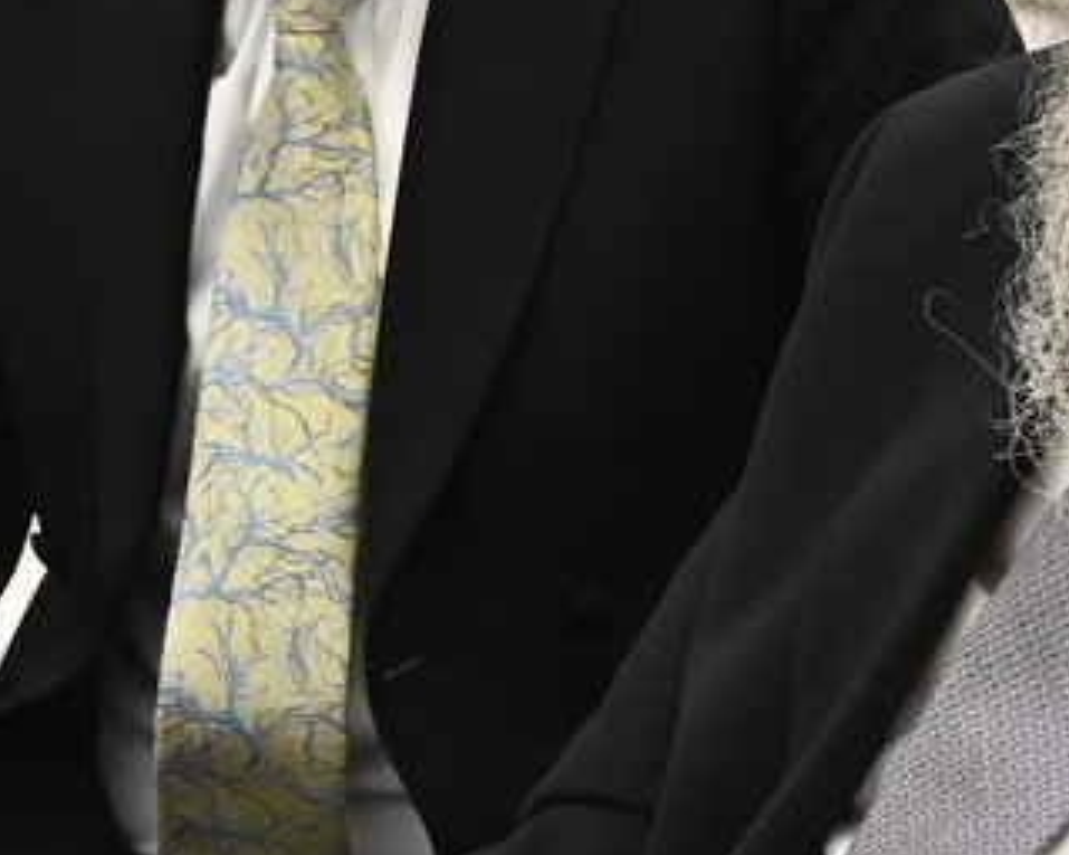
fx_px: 5472
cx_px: 251
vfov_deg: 8.8
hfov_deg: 11.1
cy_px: -116
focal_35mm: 173
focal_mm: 42
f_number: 5
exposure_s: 1/160
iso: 3200
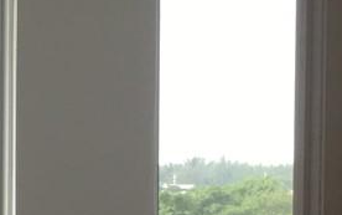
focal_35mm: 178
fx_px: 1660
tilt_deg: -3.5
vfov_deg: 7.3
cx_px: 124
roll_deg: -0.6
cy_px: 300
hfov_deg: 11.8
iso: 50
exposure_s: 1/100
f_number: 2.2
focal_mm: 4.15
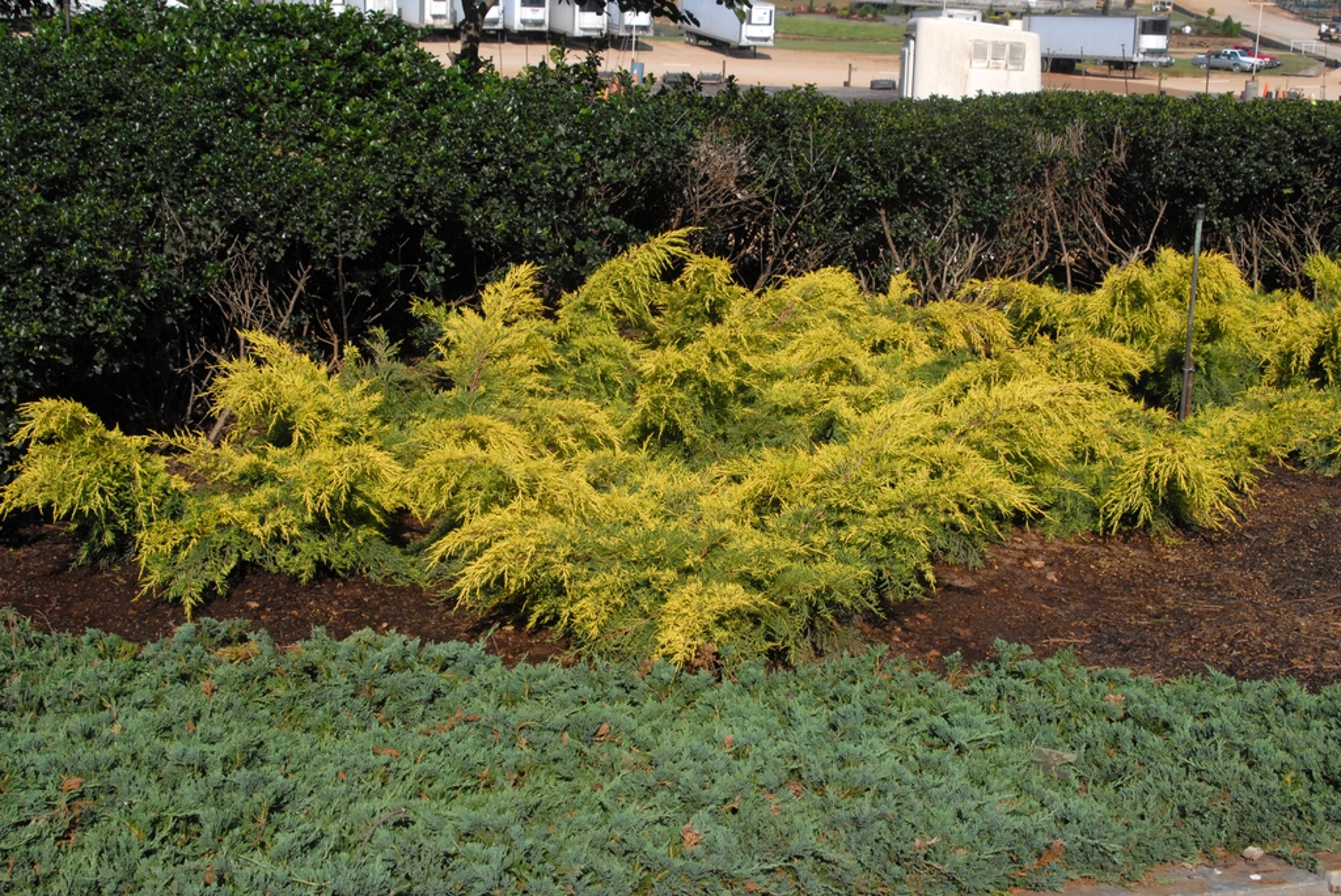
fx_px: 2125
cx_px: 670
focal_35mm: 57
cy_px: 448
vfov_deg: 23.8
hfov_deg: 35.0
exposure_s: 1/500
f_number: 11
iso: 400
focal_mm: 38
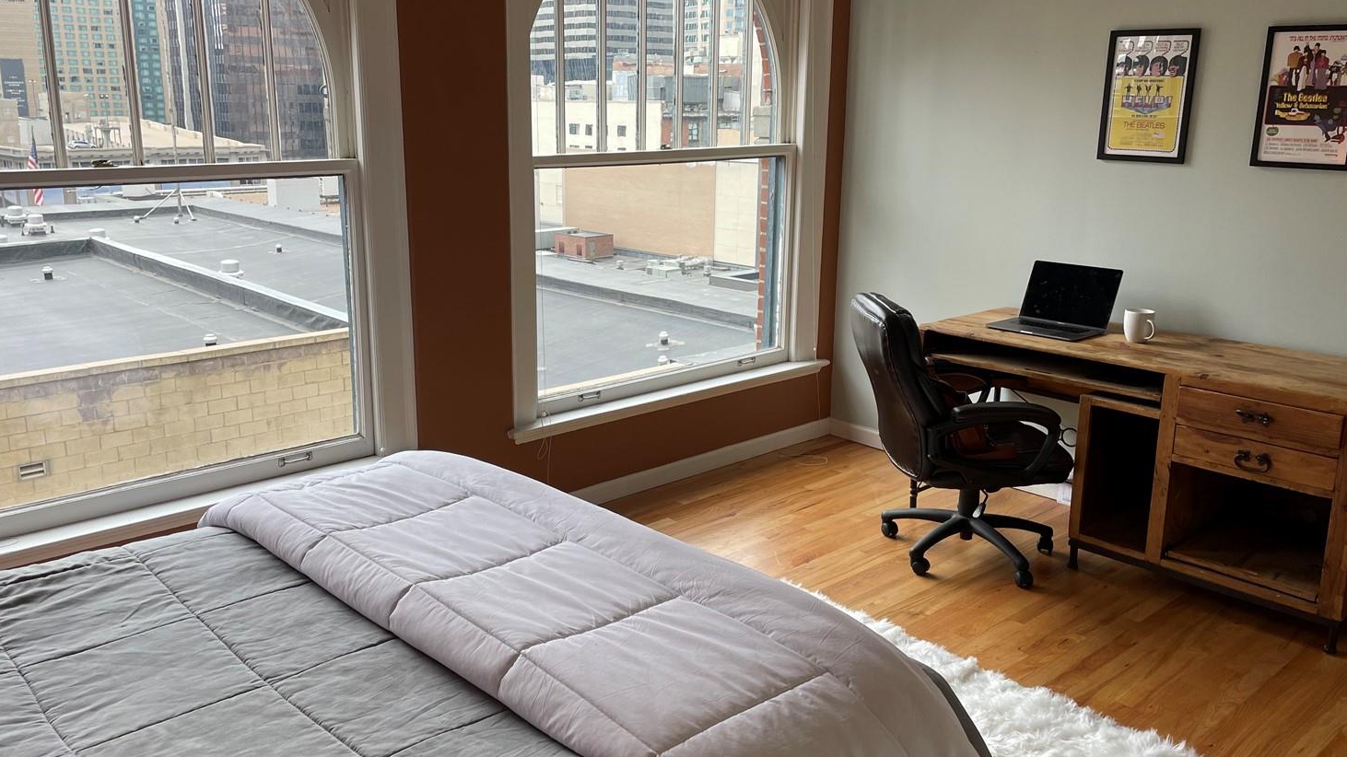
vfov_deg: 37.8
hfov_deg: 62.5
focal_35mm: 31
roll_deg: -0.1
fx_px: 1107
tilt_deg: -13.5
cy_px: 373
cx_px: 614
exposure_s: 1/123
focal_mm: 4.2
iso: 32
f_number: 1.6
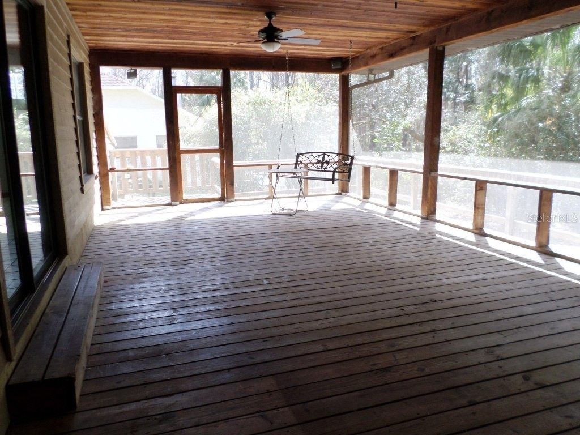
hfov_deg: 69.4
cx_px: 290
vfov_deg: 54.9
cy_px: 218
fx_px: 419
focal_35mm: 25
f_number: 2.5
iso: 80
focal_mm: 4.5
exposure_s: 1/60
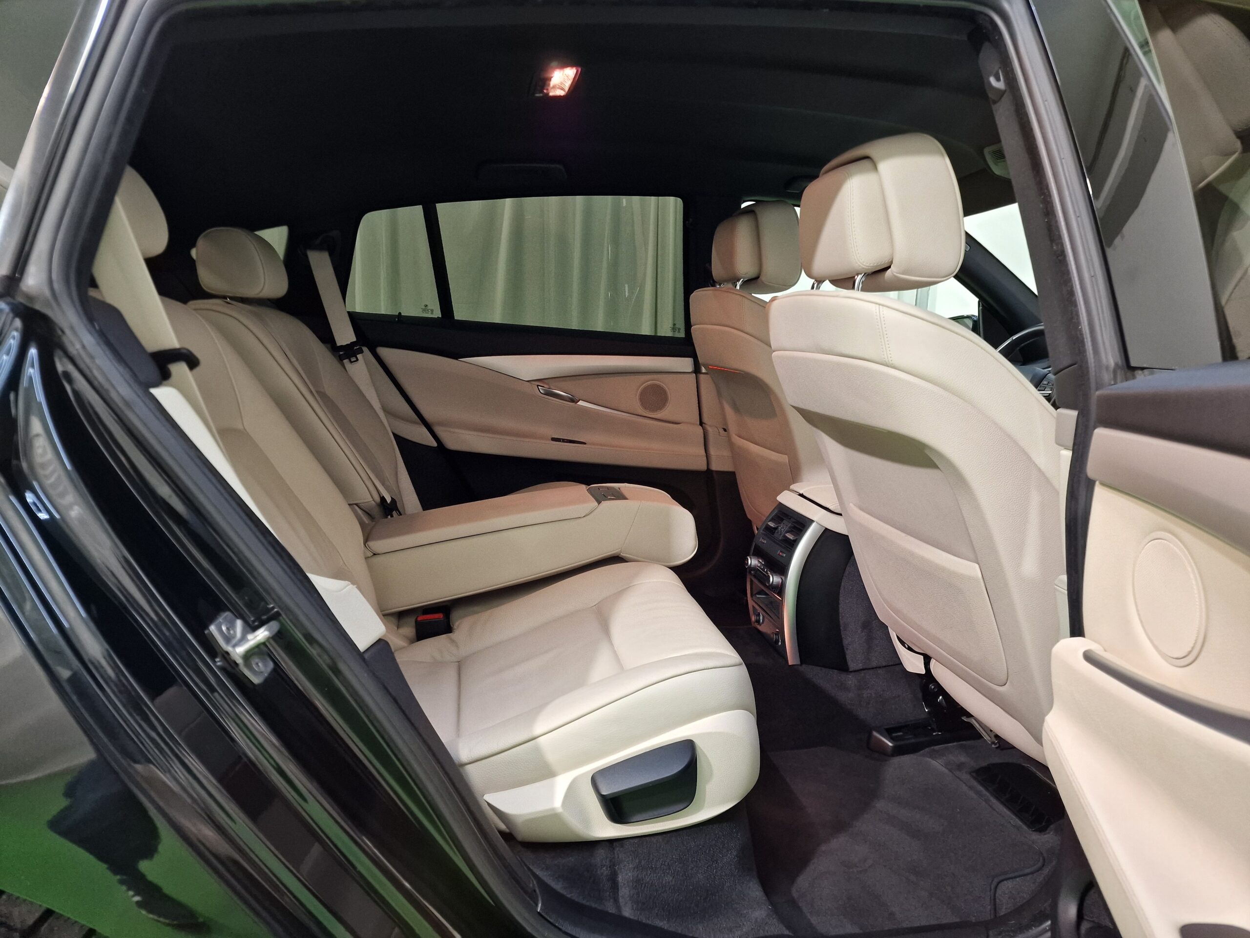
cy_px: 469
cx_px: 625
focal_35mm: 23
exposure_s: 1/50
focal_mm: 6.4
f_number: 1.8
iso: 250
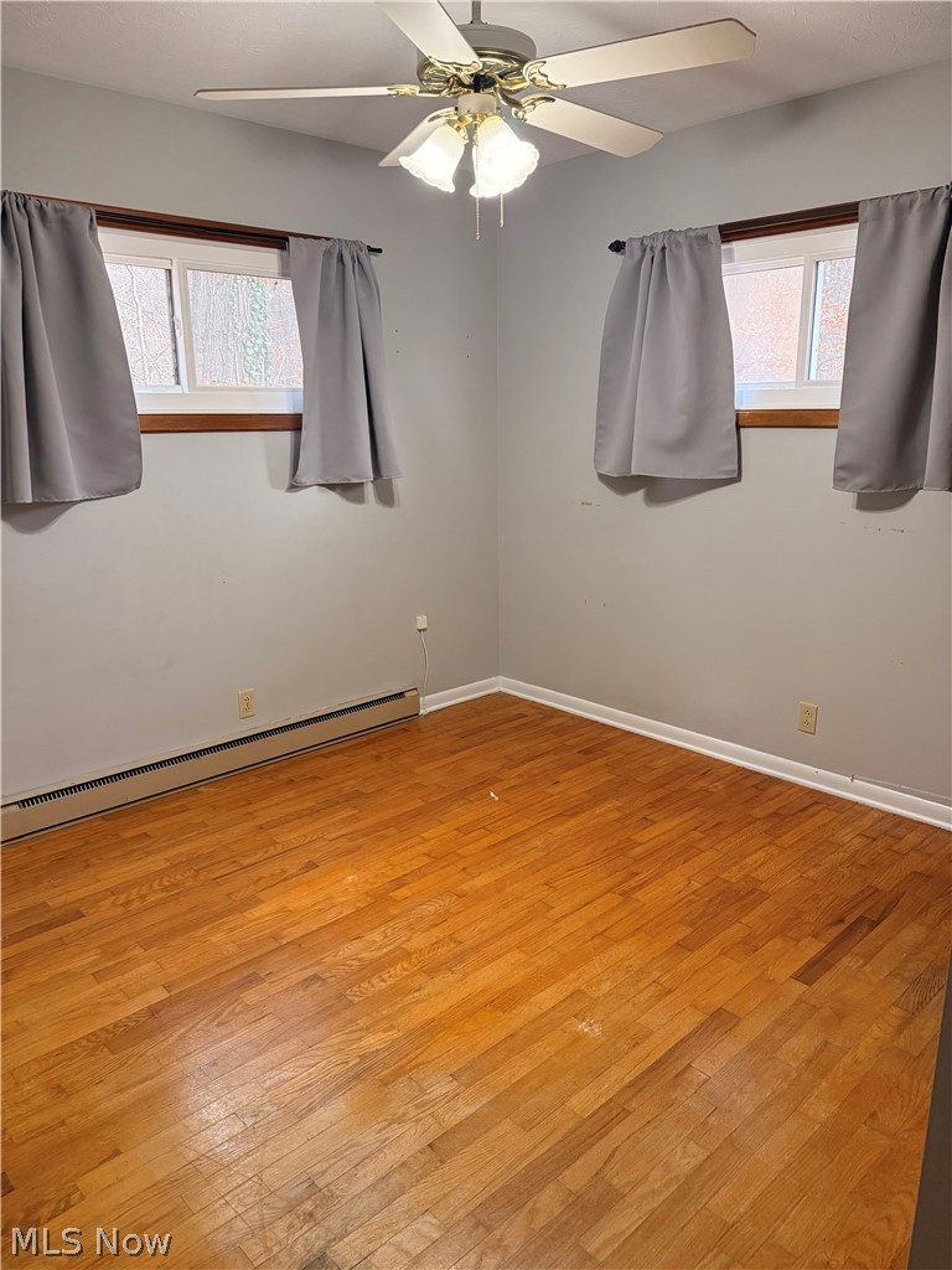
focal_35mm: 24
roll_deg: +0.4
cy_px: 635
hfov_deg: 56.8
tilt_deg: -13.9
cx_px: 476
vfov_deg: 71.6
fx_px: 880
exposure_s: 1/120
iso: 400
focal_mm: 6.76
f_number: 1.78
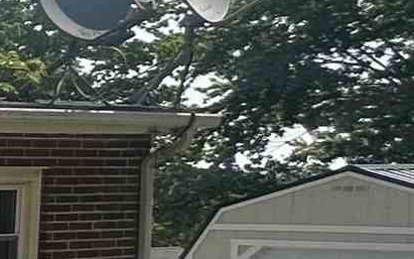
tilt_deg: -3.7
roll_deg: +0.1
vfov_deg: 11.7
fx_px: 1253
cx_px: -922
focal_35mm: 111
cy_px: 270
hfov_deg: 10.5
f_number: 2.2
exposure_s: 1/564
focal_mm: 2.22
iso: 40
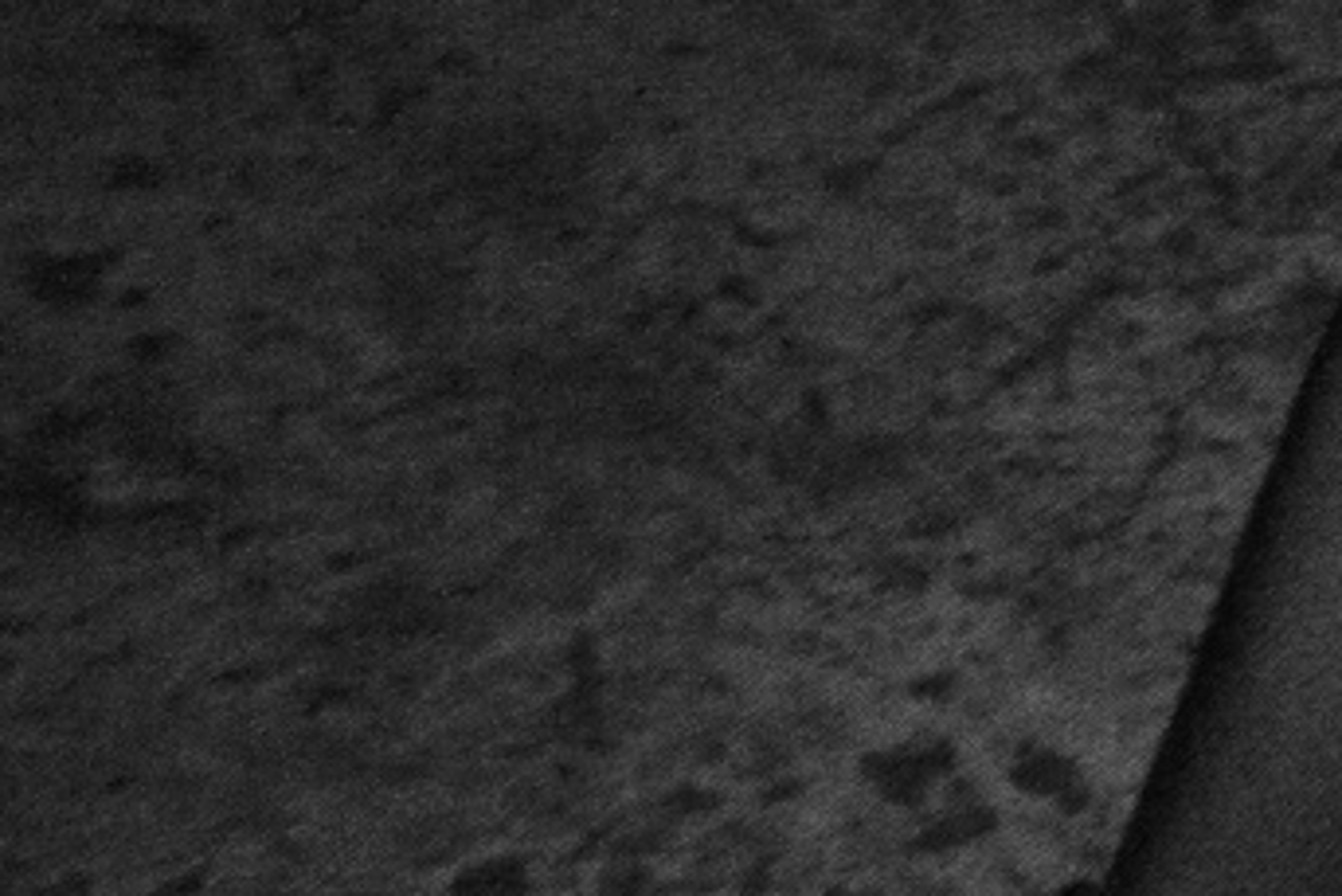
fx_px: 7794
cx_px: 3431
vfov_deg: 6.4
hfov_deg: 8.8
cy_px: -871
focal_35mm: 209
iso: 500
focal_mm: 28
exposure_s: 1/15
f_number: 5
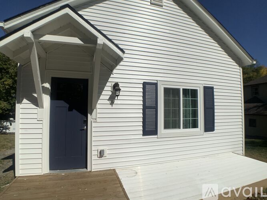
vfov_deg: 48.2
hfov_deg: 61.7
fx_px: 224
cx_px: 134
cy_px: 100
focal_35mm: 29
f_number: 1.8
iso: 20
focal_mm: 3
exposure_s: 1/10204
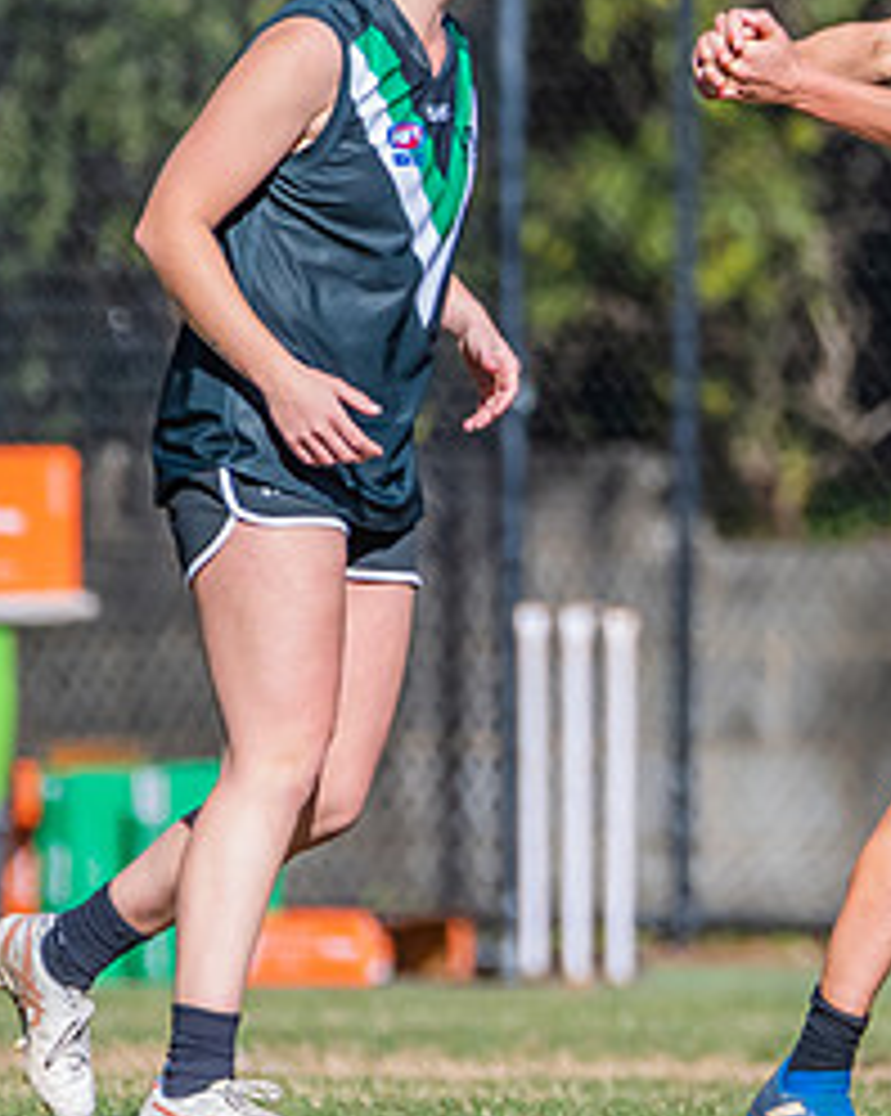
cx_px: 940
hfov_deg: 0.8
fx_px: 62970
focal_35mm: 1908
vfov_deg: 1.0
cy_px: 463
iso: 800
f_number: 8
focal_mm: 600
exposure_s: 1/1600
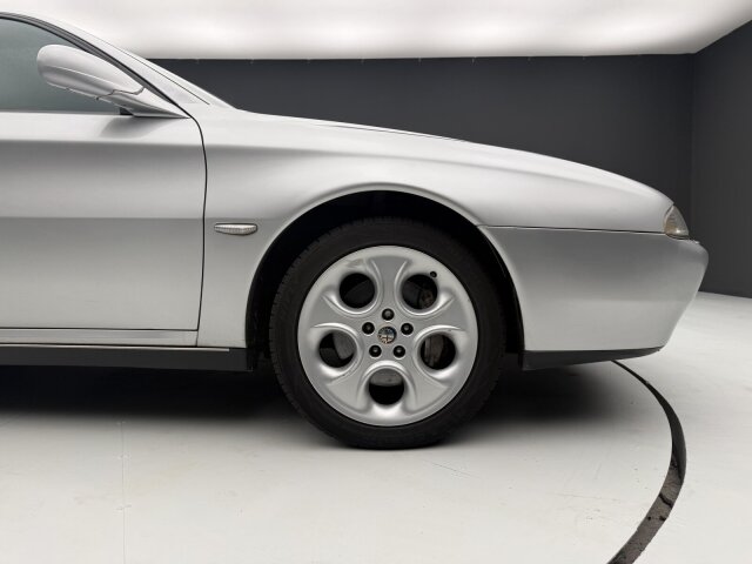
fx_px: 521
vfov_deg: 56.8
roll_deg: +0.0
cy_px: 282
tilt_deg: -3.4
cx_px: 376
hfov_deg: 71.6
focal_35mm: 24
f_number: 1.78
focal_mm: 6.76
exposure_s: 1/99
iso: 125
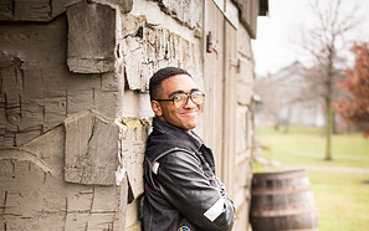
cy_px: 257
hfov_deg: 19.3
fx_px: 1087
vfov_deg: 11.9
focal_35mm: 108
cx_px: 185
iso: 200
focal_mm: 70
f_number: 2.8
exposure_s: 1/50
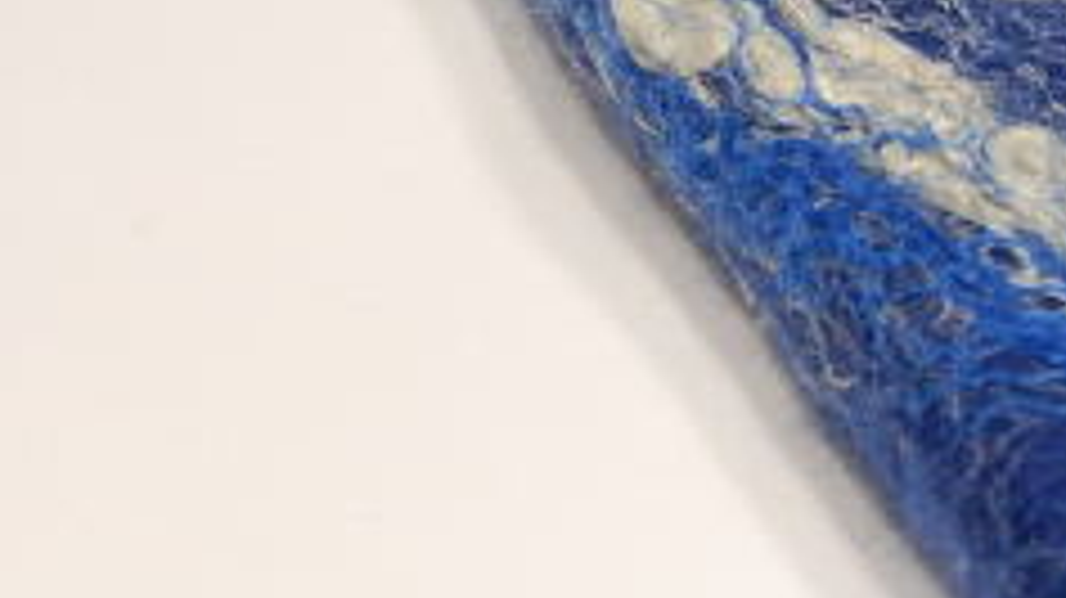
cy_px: -52
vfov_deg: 3.8
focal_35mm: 318
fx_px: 8995
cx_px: 1354
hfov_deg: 6.7
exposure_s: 1/100
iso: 800
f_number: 8
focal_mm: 75
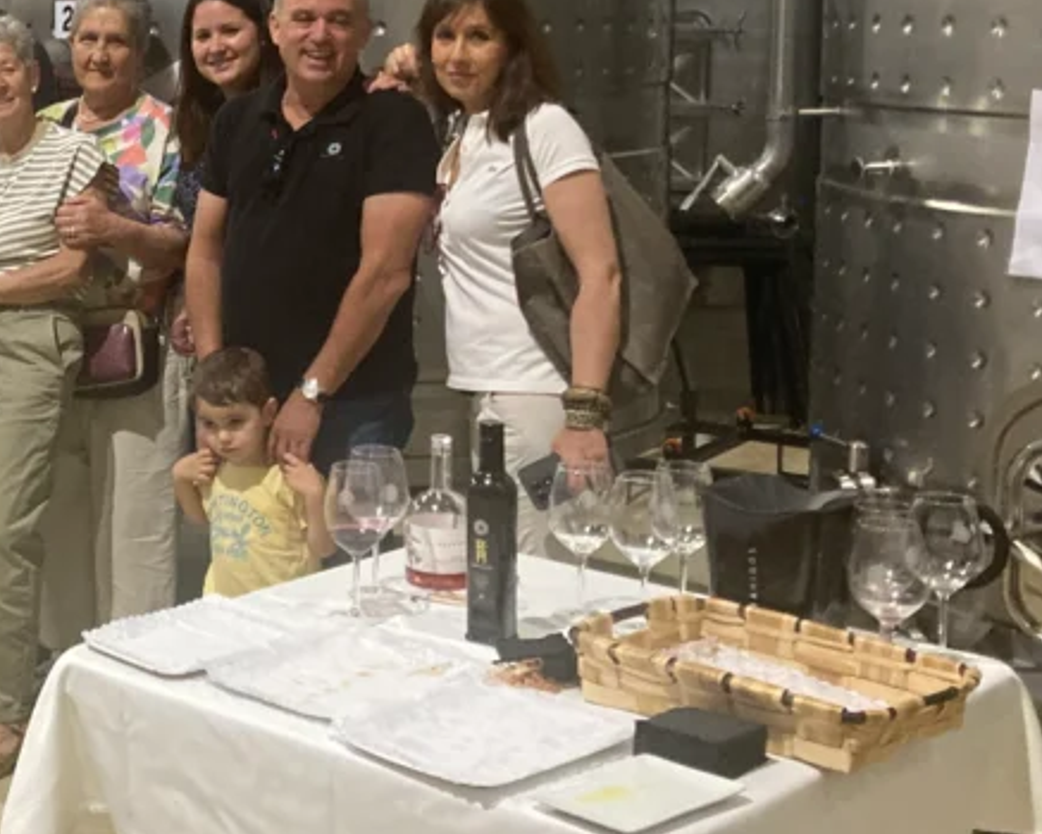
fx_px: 1975
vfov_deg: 23.6
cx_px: -64
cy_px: 210
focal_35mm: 64
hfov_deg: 27.4
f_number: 1.8
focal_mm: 3.99
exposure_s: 1/50
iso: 250
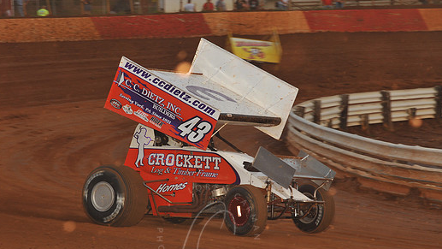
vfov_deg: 6.7
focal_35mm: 182
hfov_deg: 11.8
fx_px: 2133
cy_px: 157
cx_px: 208
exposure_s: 1/320
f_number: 7.1
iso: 800
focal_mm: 155
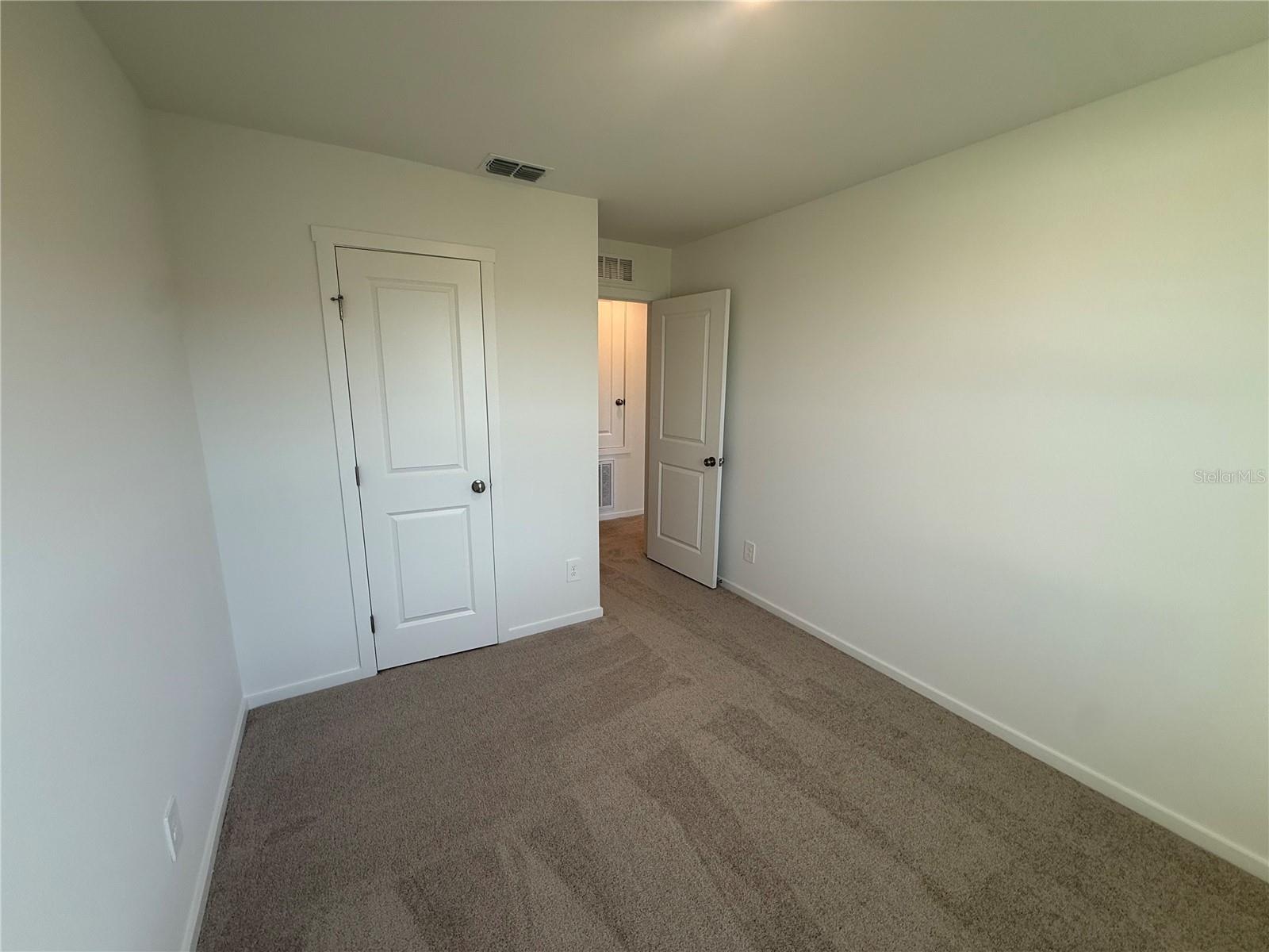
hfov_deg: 102.1
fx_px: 513
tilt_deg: -8.6
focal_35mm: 14
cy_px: 476
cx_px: 634
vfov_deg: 85.7
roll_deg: -0.1
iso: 100
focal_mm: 2.22
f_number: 2.2
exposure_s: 1/120
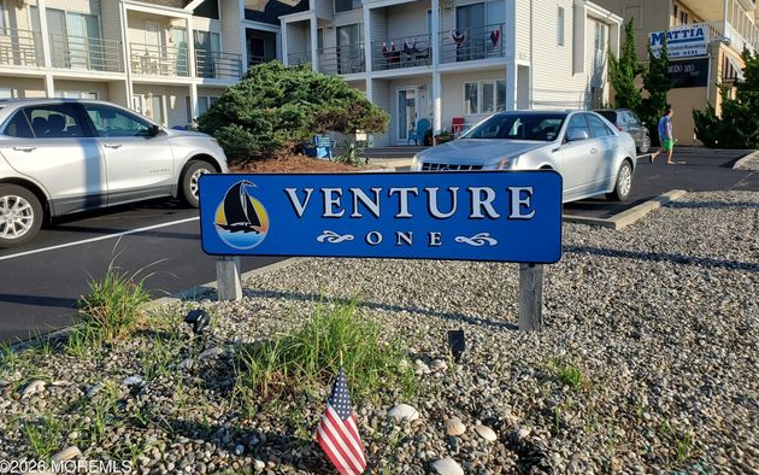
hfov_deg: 66.5
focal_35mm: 28
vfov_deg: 44.4
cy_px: 204
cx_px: 382
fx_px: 579
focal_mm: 4.3
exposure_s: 1/1648
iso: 50
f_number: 2.4
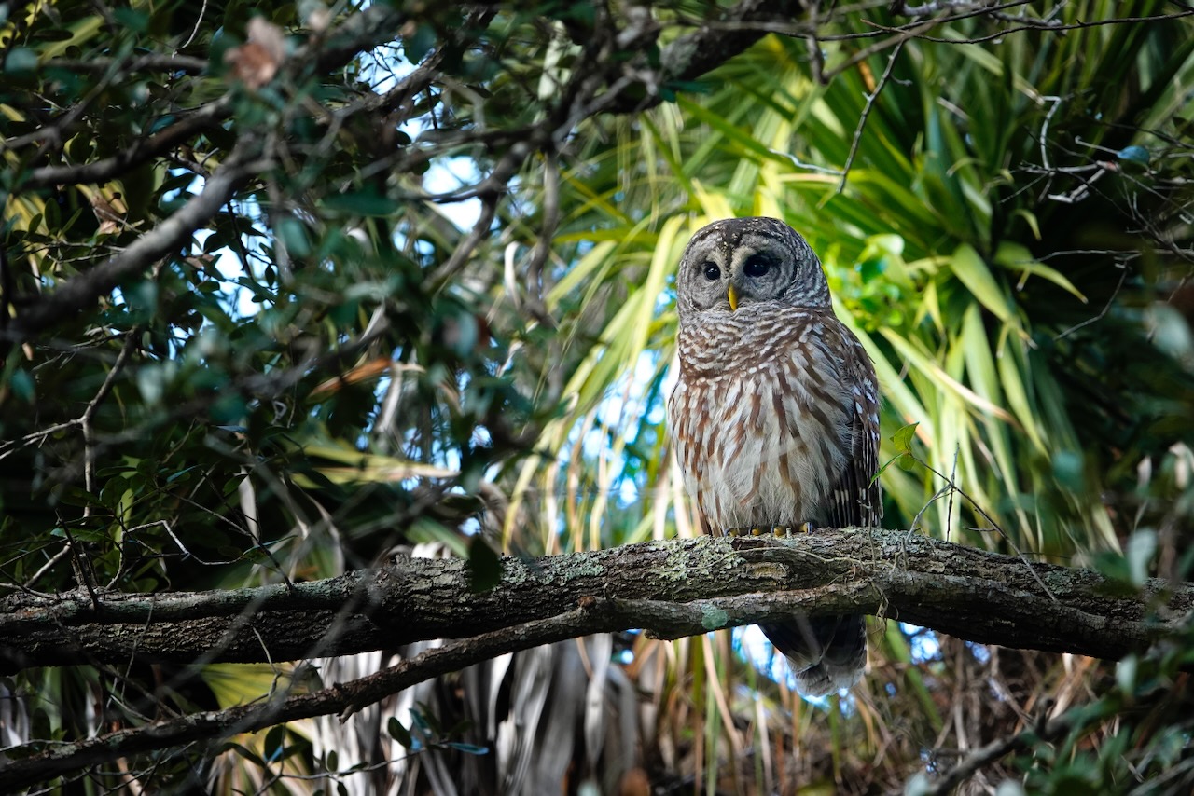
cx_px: 597
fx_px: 11643
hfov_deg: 5.9
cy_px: 398
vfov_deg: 3.9
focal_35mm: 351
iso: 500
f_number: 4
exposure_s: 1/250
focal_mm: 128.59
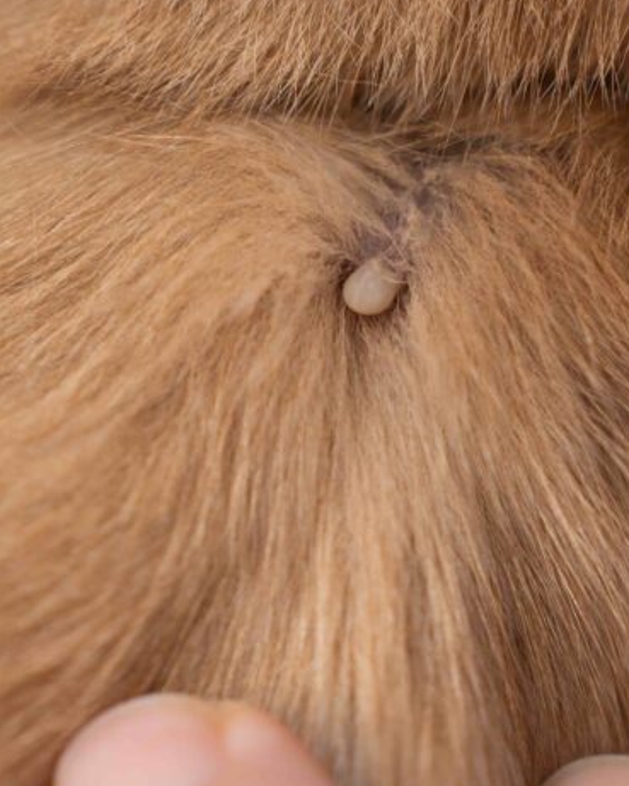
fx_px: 3396
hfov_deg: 10.6
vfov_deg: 13.2
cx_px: 298
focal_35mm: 146
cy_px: 243
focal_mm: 70
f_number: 4
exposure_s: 1/640
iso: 640
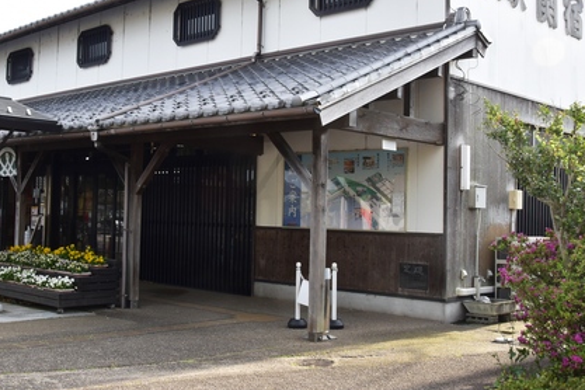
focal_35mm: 46
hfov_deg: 42.6
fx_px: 747
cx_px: 246
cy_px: 172
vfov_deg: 29.2
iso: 400
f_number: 9
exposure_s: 1/160
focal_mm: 20
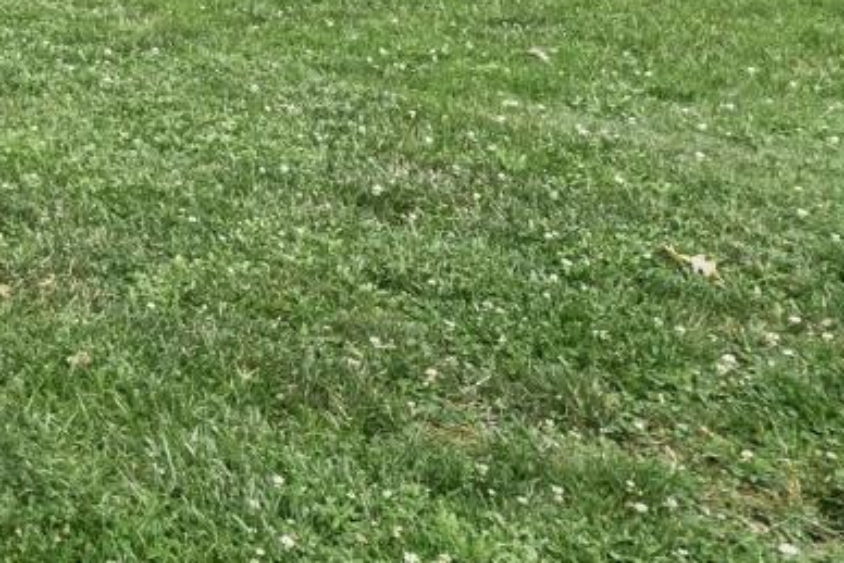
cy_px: -399
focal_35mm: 85
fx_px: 1993
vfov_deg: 14.5
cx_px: -679
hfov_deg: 18.6
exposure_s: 1/240
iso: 130
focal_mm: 8.38
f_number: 2.8
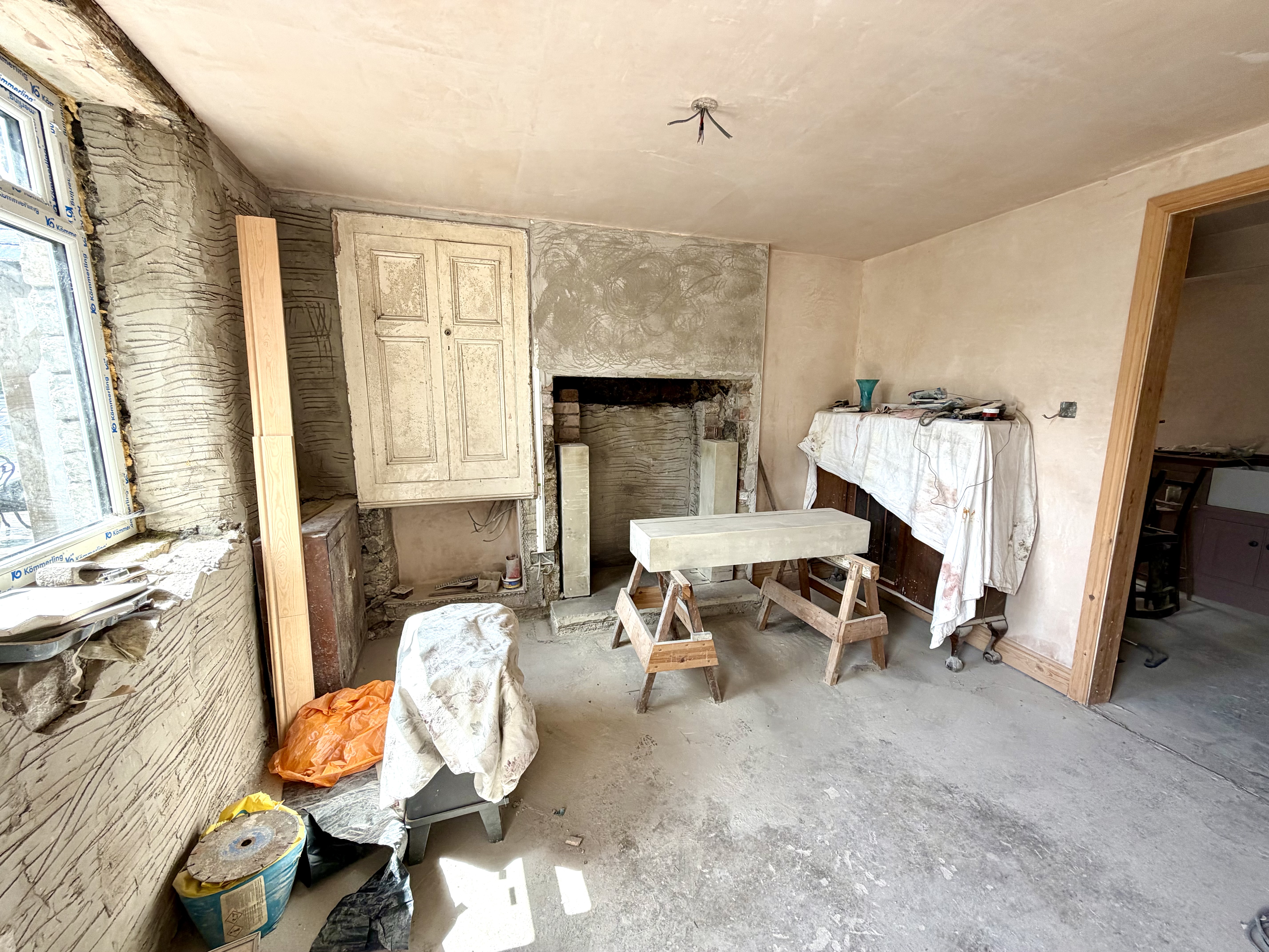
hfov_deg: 102.1
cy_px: 476
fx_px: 513
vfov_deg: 85.7
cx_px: 634
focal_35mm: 14
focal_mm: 2.22
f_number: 2.2
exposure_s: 1/135
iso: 64
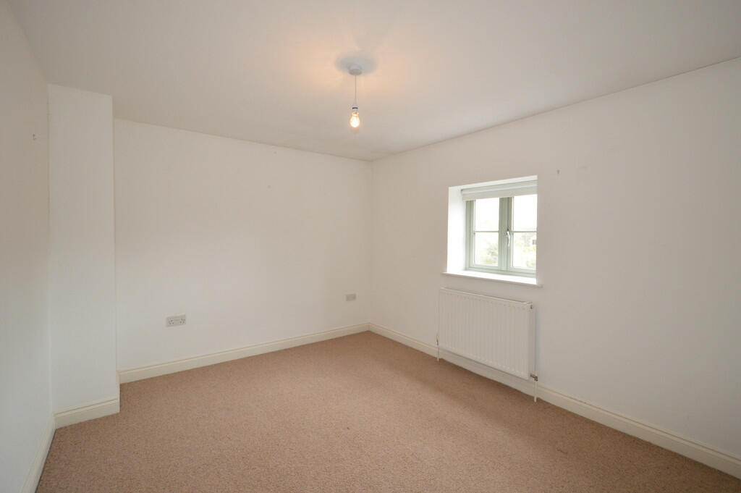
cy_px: 246
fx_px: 308
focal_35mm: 15
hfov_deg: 100.4
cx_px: 370
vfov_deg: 77.2
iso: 400
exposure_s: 1/60
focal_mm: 10
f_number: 4
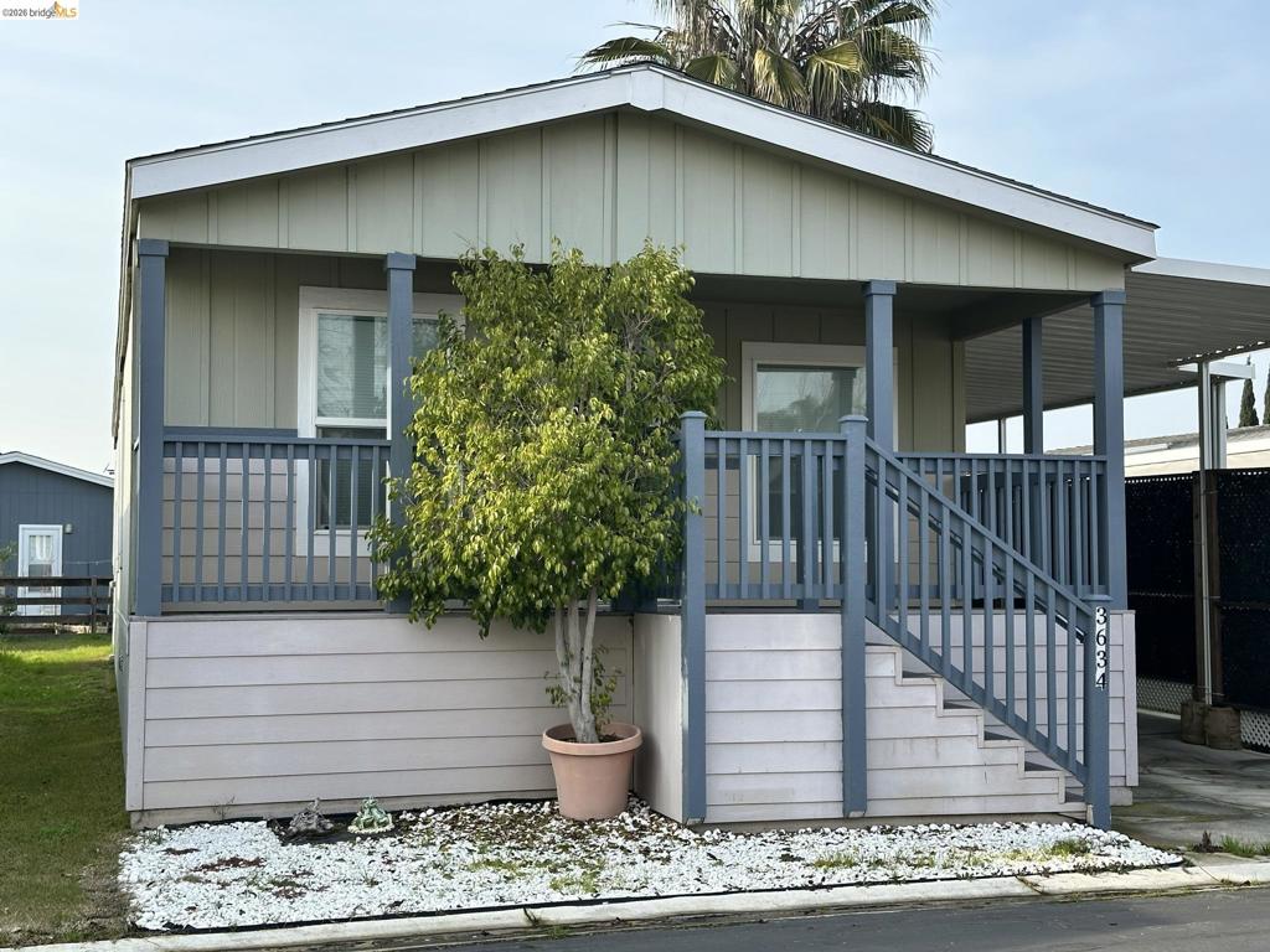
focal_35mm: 48
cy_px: 476
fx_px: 1761
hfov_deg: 39.7
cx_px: 635
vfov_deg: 30.3
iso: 64
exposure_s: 1/1107
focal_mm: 6.86
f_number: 1.78
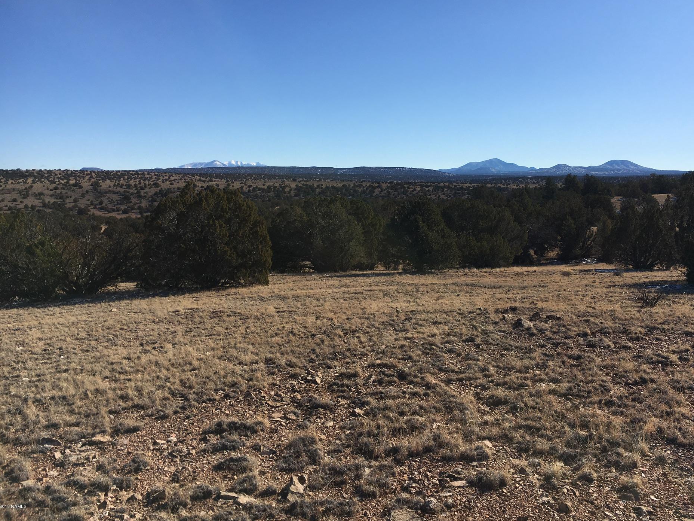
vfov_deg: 44.1
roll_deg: +0.1
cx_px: 377
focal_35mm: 32
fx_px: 642
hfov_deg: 56.7
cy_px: 238
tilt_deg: -5.2
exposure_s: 1/3846
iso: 25
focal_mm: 4.15
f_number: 2.2
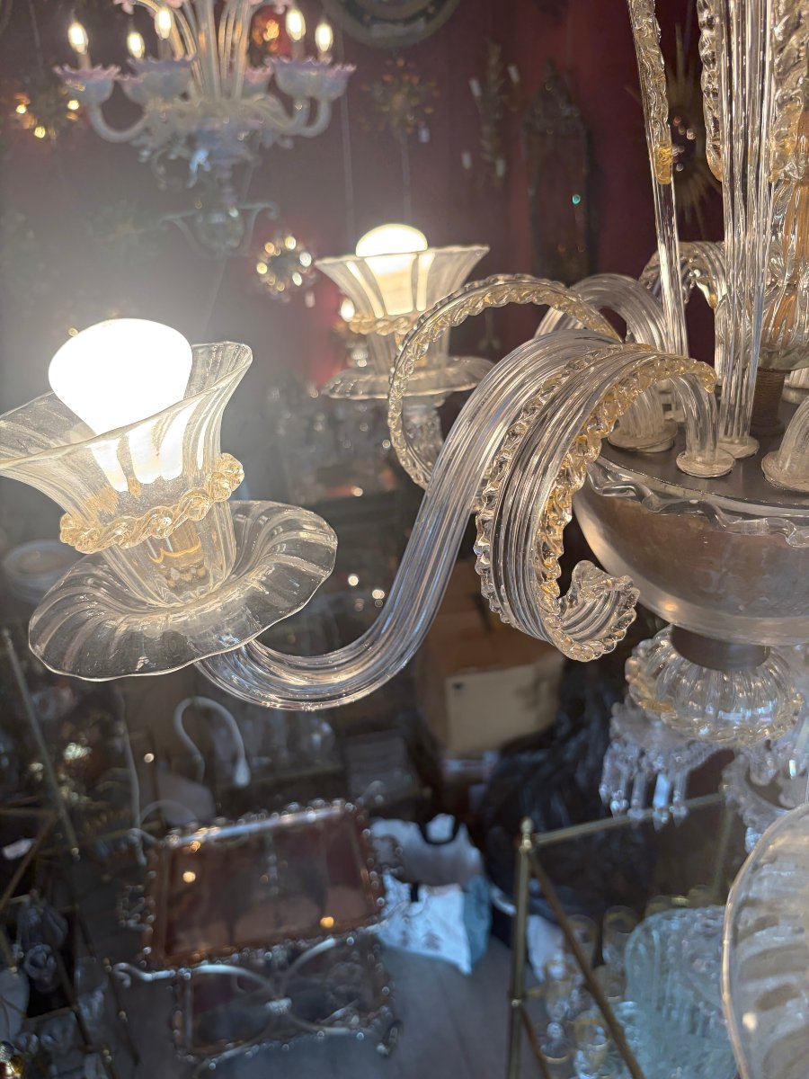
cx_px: 404
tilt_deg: -29.6
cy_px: 540
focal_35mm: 26
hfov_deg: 53.1
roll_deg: +2.4
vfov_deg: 67.3
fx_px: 810
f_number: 1.6
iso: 40
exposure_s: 1/203
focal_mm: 5.96
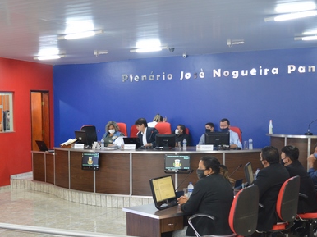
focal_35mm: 60
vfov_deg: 24.4
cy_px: 152
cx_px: 80
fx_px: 547
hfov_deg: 31.7
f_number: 4
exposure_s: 1/15
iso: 900
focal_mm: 25
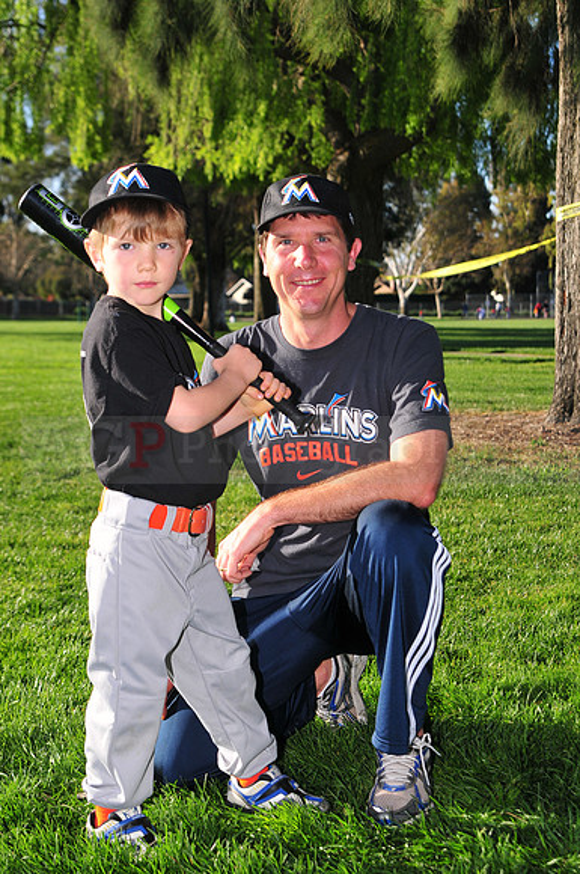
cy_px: 437
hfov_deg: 22.6
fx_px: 1454
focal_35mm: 60
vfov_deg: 33.4
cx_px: 290
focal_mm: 40
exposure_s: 1/800
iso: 200
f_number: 4.5
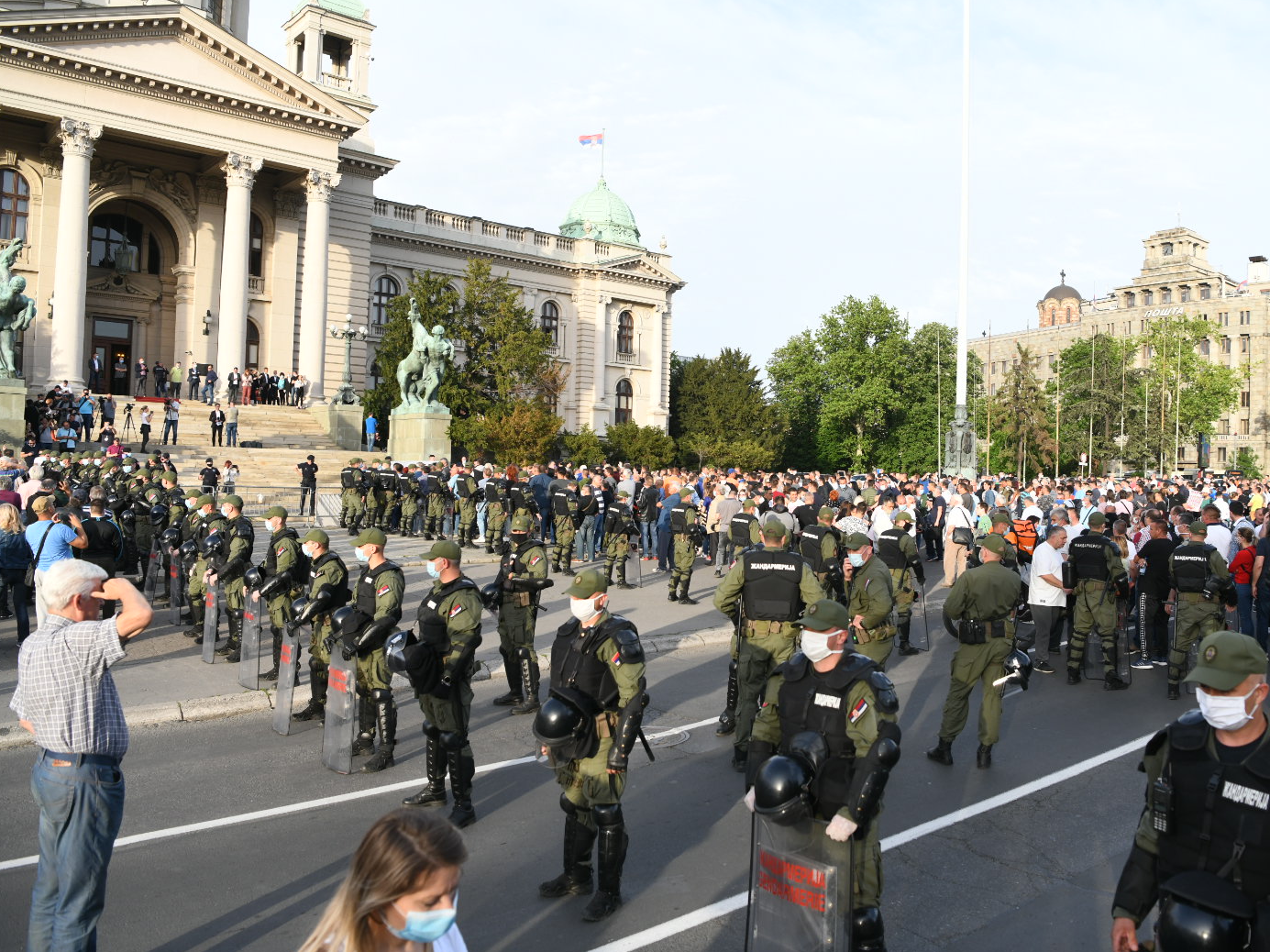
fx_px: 990
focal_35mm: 27
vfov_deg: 51.3
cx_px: 736
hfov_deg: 65.0
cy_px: 470
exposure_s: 1/1600
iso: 640
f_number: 4.5
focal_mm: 24
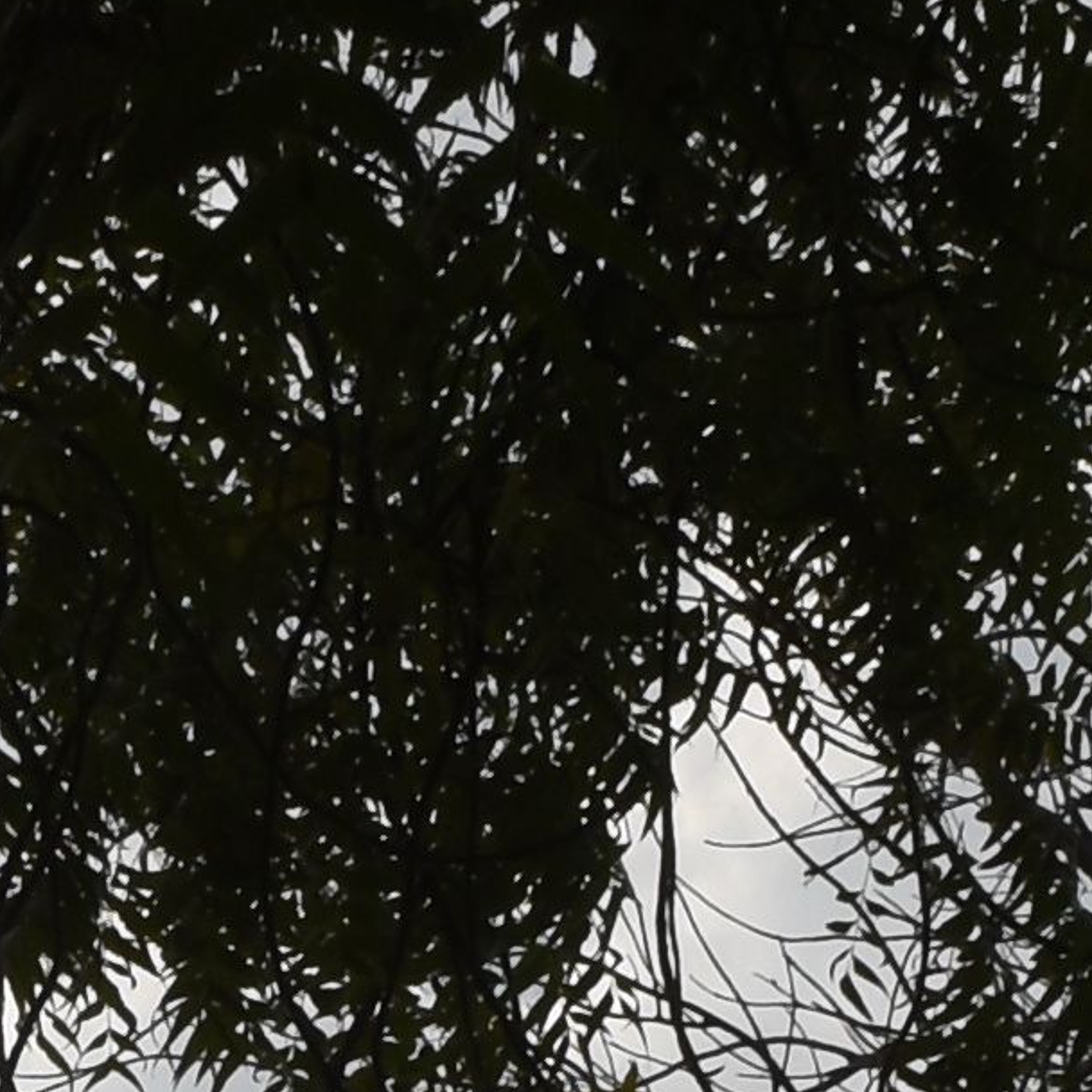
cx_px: -339
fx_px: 11671
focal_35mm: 327
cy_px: 2136
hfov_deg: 5.3
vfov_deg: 5.3
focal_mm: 26
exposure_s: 1/400
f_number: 18
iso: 200
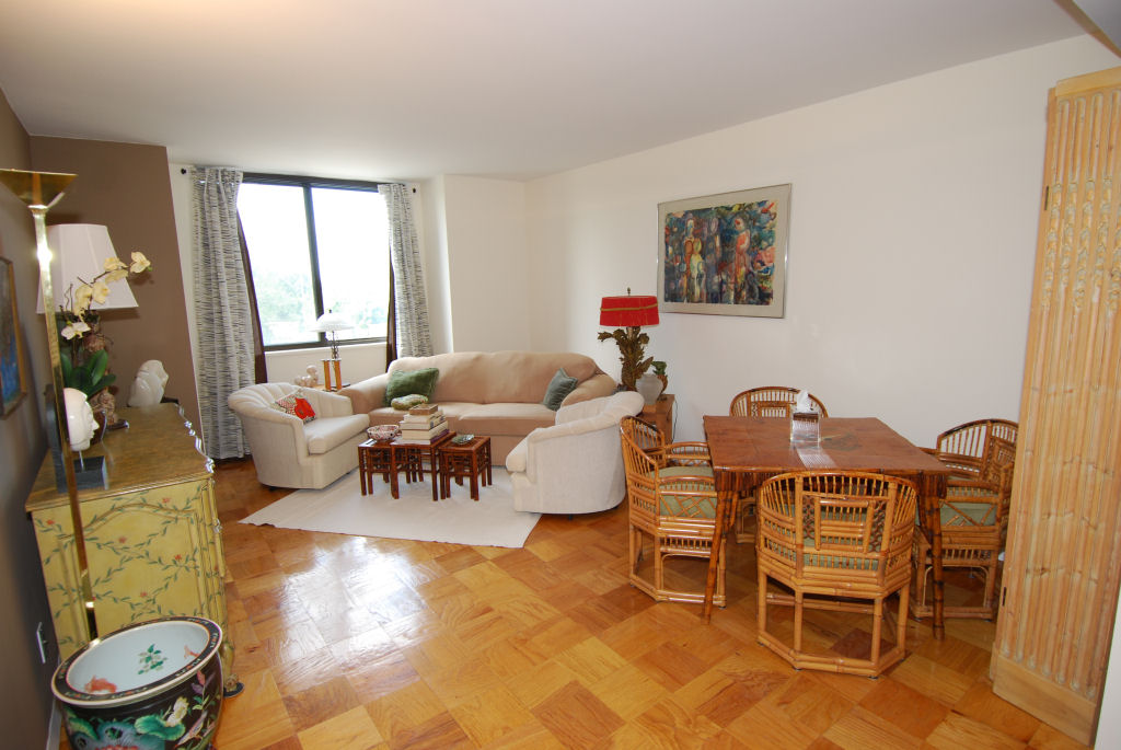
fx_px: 561
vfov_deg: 67.5
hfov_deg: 89.9
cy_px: 375
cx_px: 560
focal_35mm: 18
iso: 200
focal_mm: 12
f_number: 4
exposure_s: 1/60
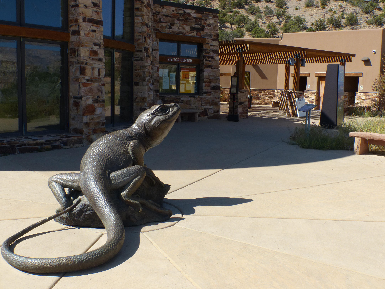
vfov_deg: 36.8
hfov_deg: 47.9
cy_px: 144
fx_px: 434
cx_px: 192
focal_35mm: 39
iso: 100
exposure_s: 1/500
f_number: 5
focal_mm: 7
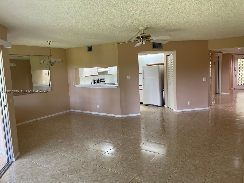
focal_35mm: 26
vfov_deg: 53.1
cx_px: 122
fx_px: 183
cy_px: 92
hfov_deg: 67.3
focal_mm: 4.2
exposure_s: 1/118
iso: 125
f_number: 1.6
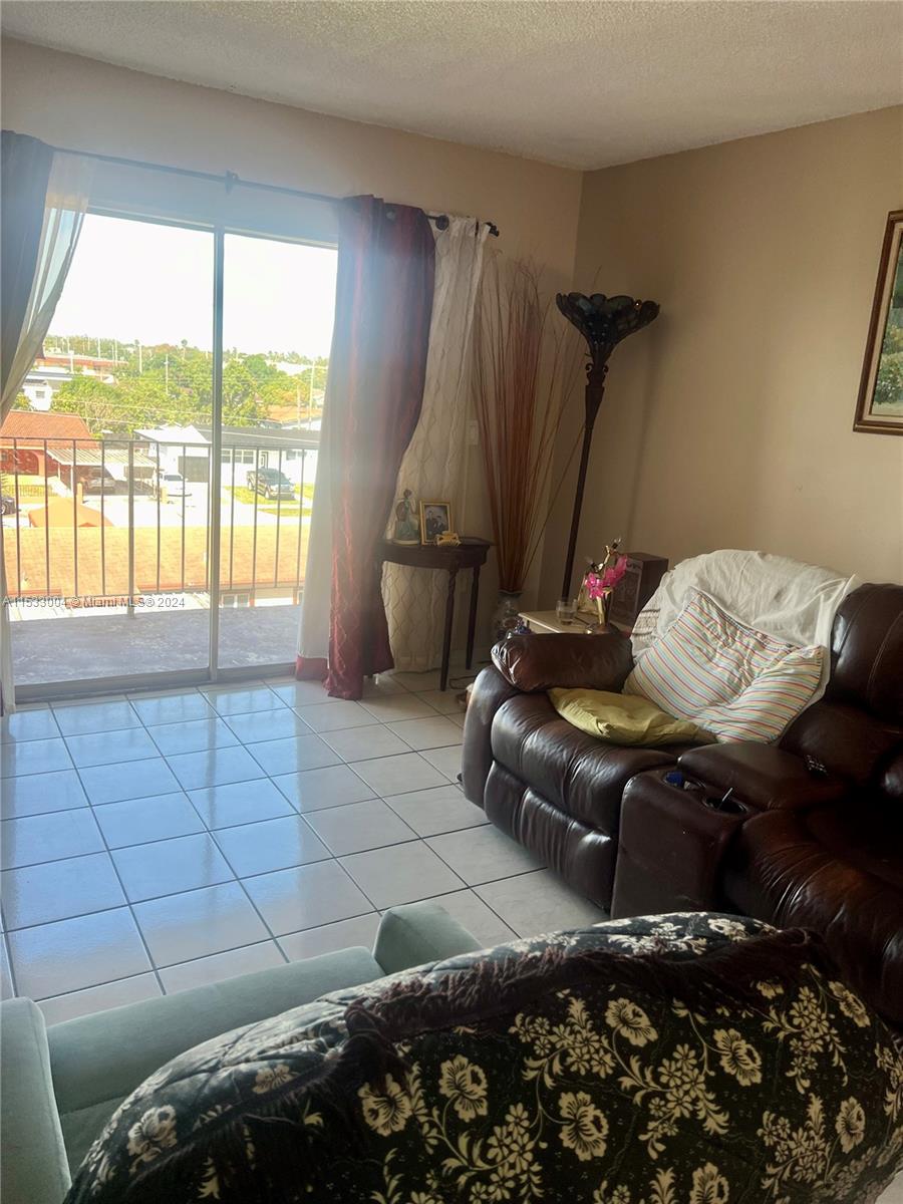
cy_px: 602
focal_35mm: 26
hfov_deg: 53.1
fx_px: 904
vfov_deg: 67.3
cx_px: 452
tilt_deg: -12.5
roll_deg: -5.7
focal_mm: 5.7
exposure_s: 1/235
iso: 40
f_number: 1.5
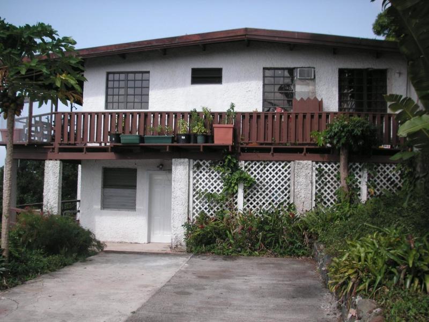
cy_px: 161
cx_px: 214
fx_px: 471
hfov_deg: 49.0
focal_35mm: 38
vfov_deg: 37.7
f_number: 3.3
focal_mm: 6.3
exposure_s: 1/500
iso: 50
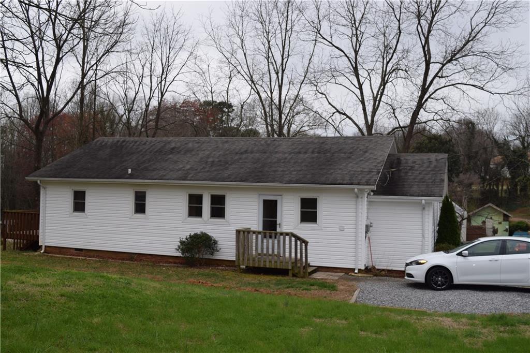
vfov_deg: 34.2
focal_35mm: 39
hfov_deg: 49.6
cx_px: 265
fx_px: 574
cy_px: 176
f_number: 7.1
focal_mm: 26
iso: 100
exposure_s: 1/200
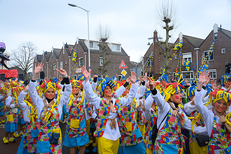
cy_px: 77
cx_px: 116
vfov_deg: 40.0
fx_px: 212
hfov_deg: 57.2
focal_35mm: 33
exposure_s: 1/400
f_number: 5
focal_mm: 22
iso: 400
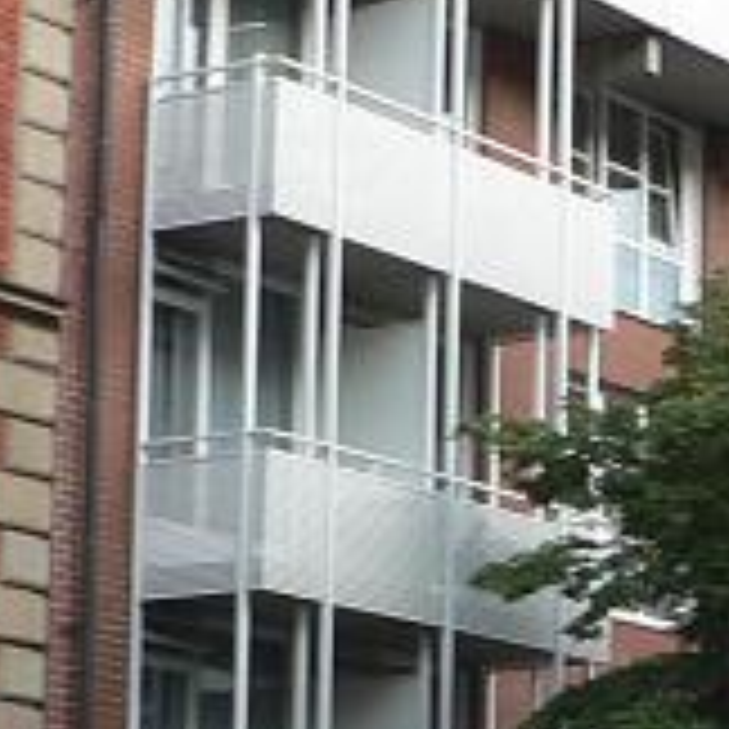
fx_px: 3741
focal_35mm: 157
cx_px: 1310
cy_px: 598
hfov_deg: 10.5
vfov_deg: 11.1
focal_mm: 6
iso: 80
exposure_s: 1/100
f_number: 3.2
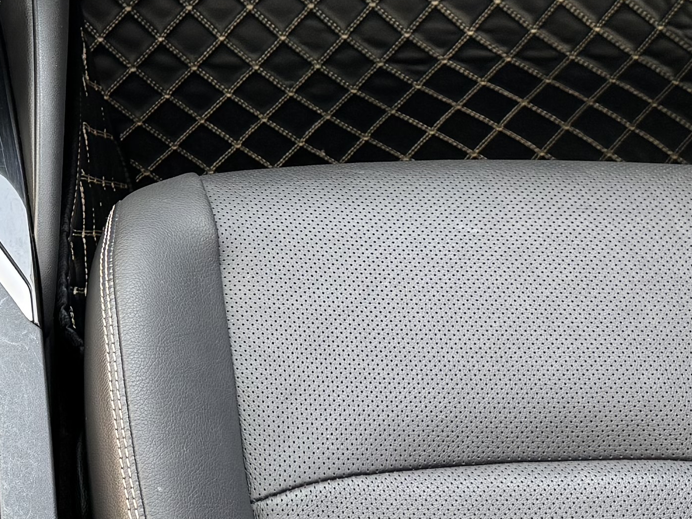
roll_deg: +1.4
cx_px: -126
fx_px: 1959
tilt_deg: -39.4
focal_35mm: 98
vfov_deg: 14.8
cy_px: 7
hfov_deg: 19.0
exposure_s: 1/92
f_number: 1.78
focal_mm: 6.76
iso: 200
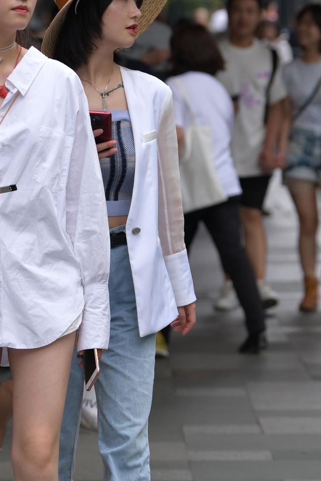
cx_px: -21
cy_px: 354
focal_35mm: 288
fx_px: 3853
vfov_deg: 7.1
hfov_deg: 4.8
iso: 280
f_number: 4
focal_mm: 116
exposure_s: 1/640
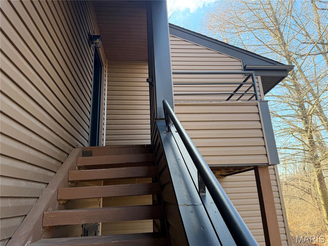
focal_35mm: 24
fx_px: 227
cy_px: 123
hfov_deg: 71.6
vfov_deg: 56.8
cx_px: 164
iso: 100
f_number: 1.78
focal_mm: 6.76
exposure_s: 1/188
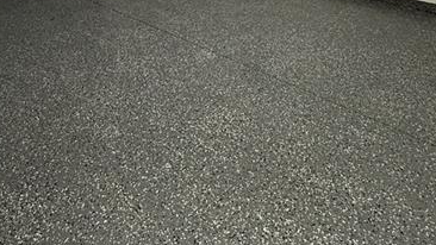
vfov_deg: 29.4
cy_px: -75
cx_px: 158
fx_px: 370
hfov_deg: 60.1
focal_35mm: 32
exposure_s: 1/60
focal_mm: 2.22
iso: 250
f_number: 2.2
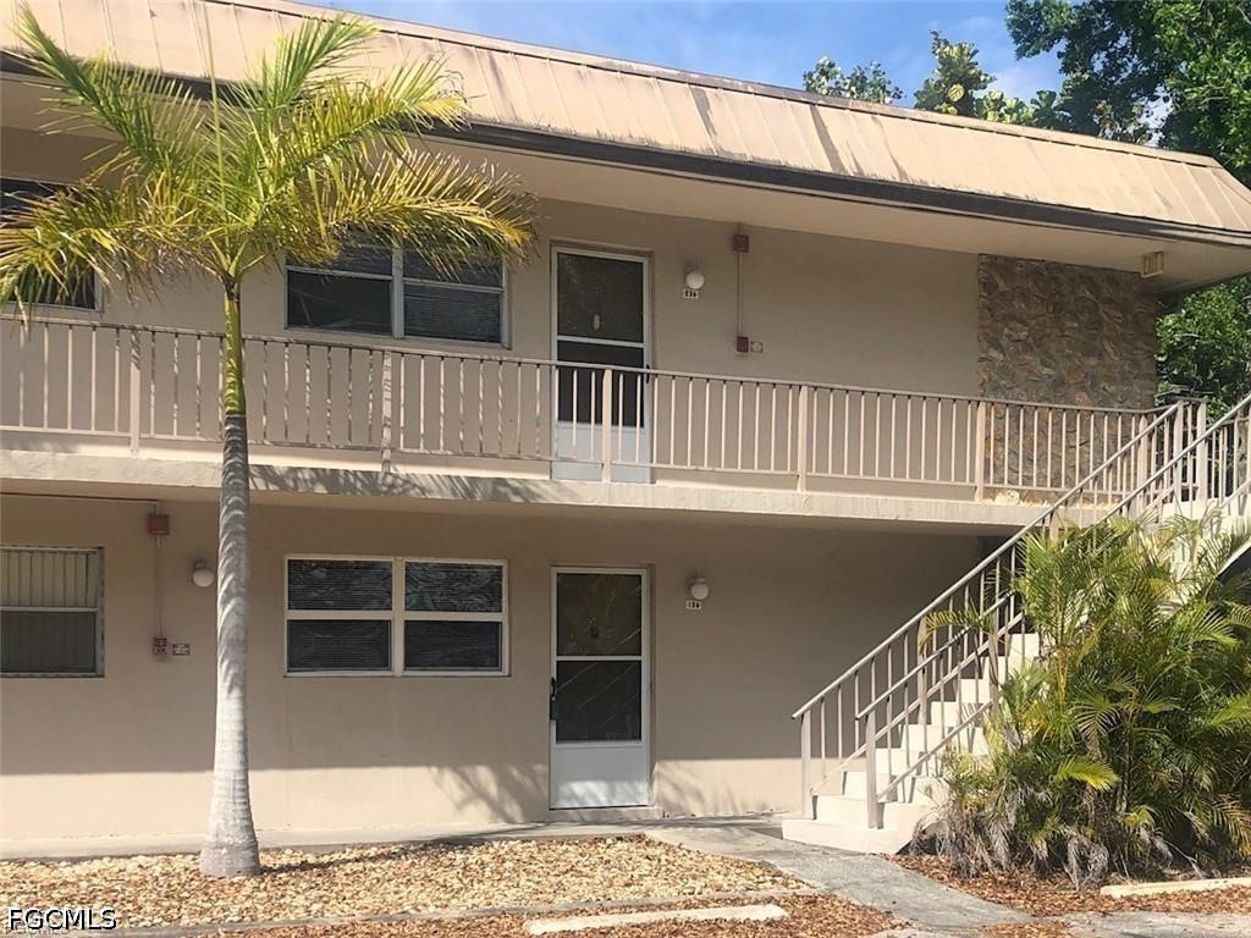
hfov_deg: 63.4
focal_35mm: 28
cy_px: 469
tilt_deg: +6.2
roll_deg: -2.1
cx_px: 626
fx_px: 1012
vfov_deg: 49.7
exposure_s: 1/2183
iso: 20
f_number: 1.8
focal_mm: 3.99
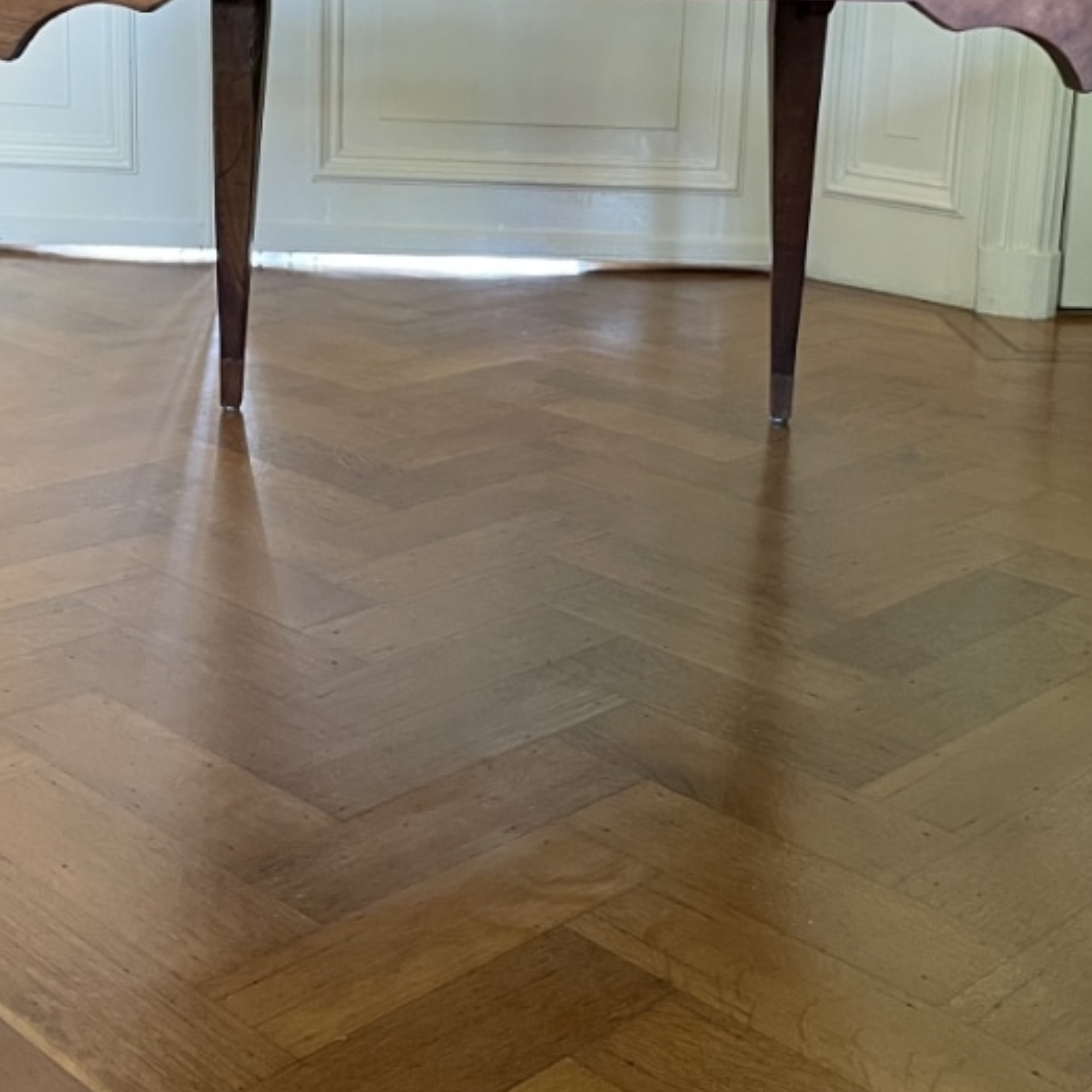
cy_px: 318
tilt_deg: -12.8
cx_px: 524
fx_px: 1892
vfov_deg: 31.8
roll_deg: -1.4
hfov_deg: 32.2
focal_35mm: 53
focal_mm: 4.2
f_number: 1.6
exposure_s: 1/50
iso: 200
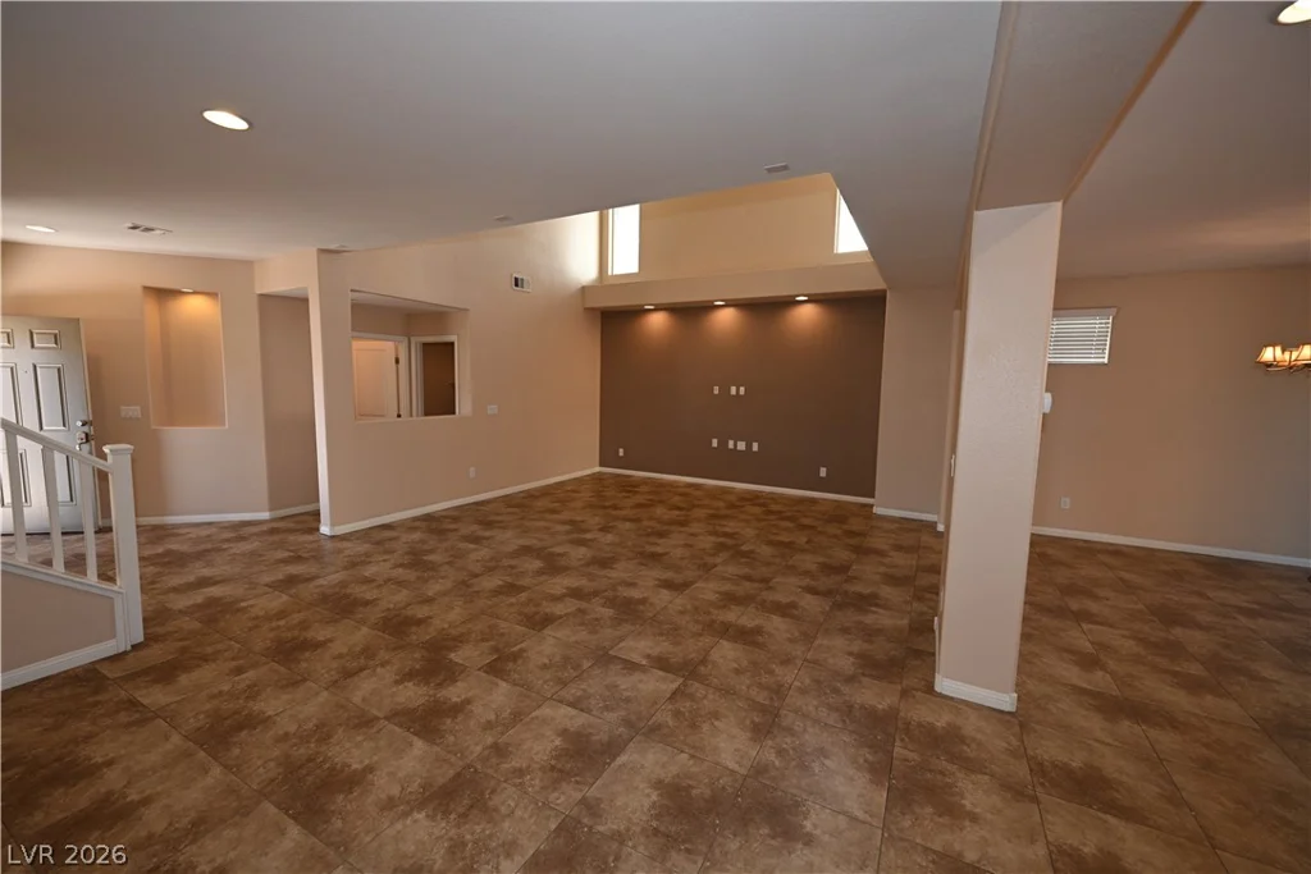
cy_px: 437
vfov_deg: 81.2
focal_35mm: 14
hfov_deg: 104.2
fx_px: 510
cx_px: 656
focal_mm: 14
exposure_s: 1/60
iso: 560
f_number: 4
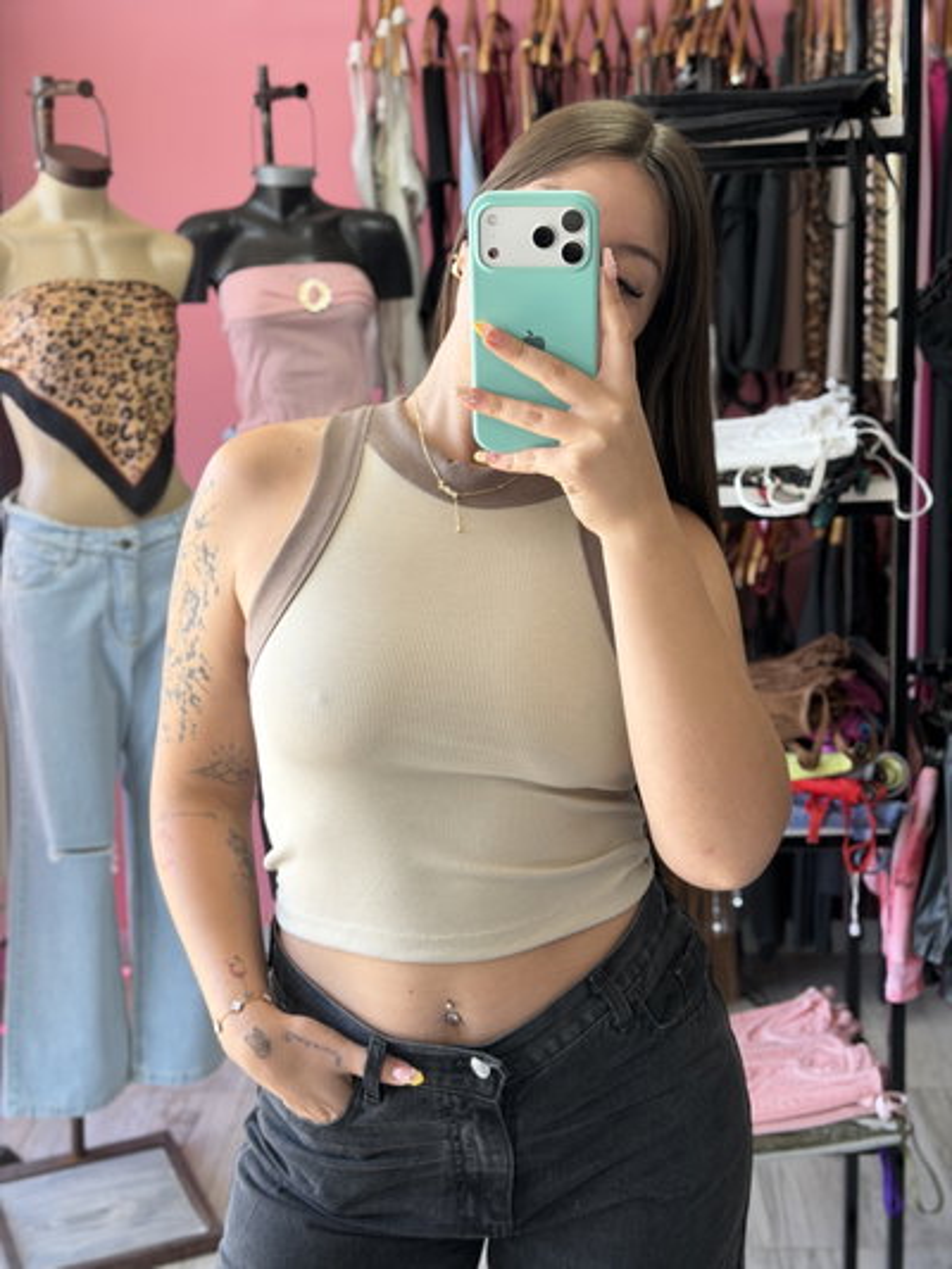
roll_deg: +1.5
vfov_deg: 39.6
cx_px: 476
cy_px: 634
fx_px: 1759
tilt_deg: -11.9
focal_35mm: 48
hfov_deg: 30.3
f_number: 1.78
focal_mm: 6.76
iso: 50
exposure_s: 1/130
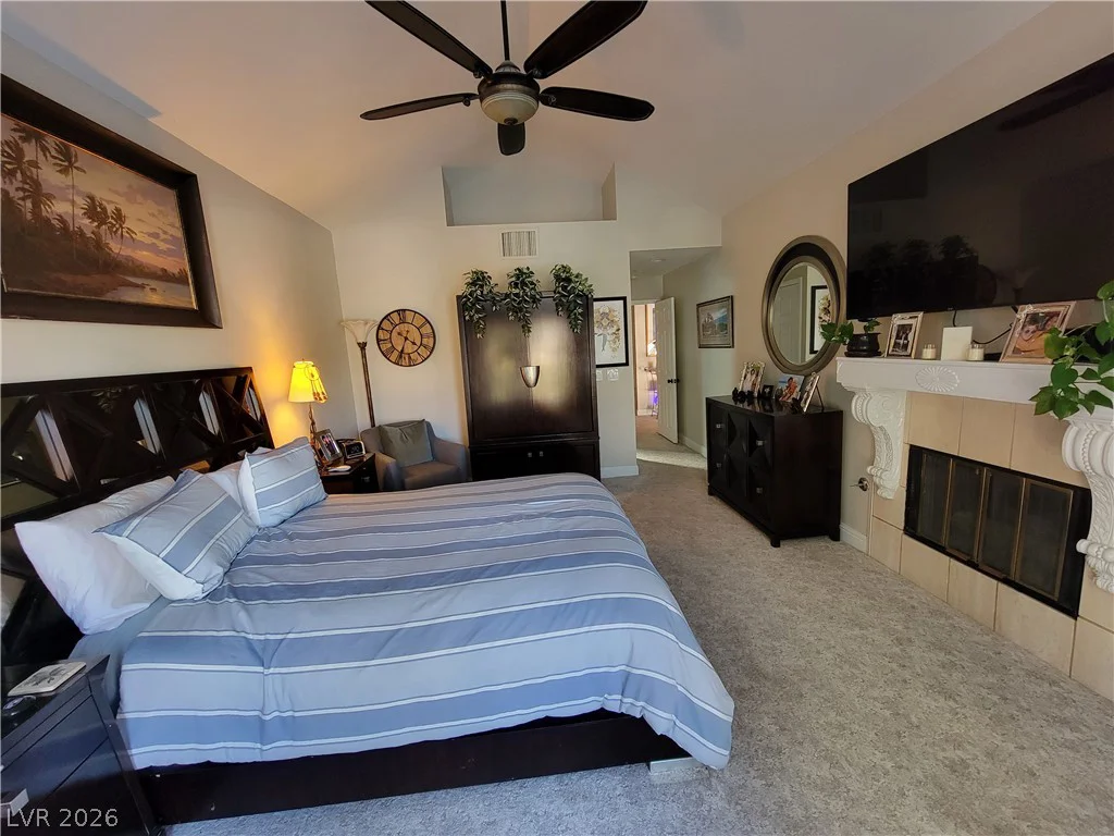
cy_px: 418
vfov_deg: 89.9
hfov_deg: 106.2
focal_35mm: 13
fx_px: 418
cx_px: 557
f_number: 2.2
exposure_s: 1/40
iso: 320
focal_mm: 2.2
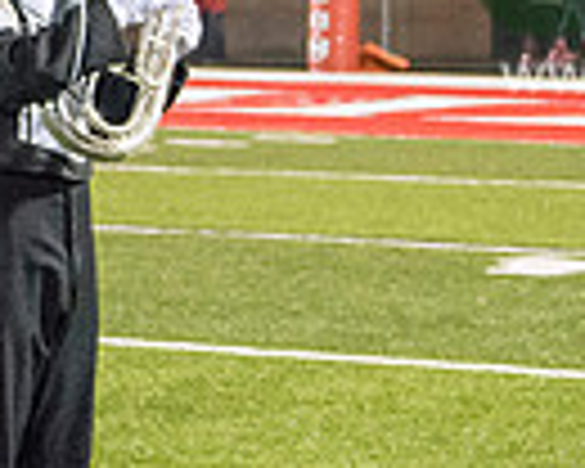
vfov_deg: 5.3
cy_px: -83
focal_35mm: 293
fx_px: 5073
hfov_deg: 6.5
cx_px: 810
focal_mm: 70
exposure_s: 1/320
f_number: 5.6
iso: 5000
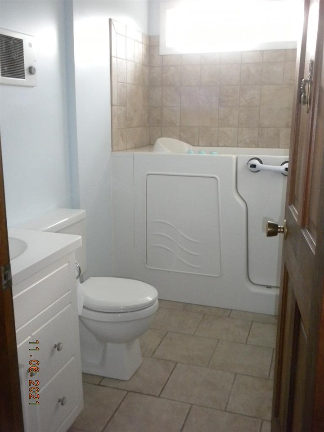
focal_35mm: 37
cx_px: 162
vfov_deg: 50.1
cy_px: 216
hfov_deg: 38.7
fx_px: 462
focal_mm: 6.6
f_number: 3.5
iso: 400
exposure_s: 1/33
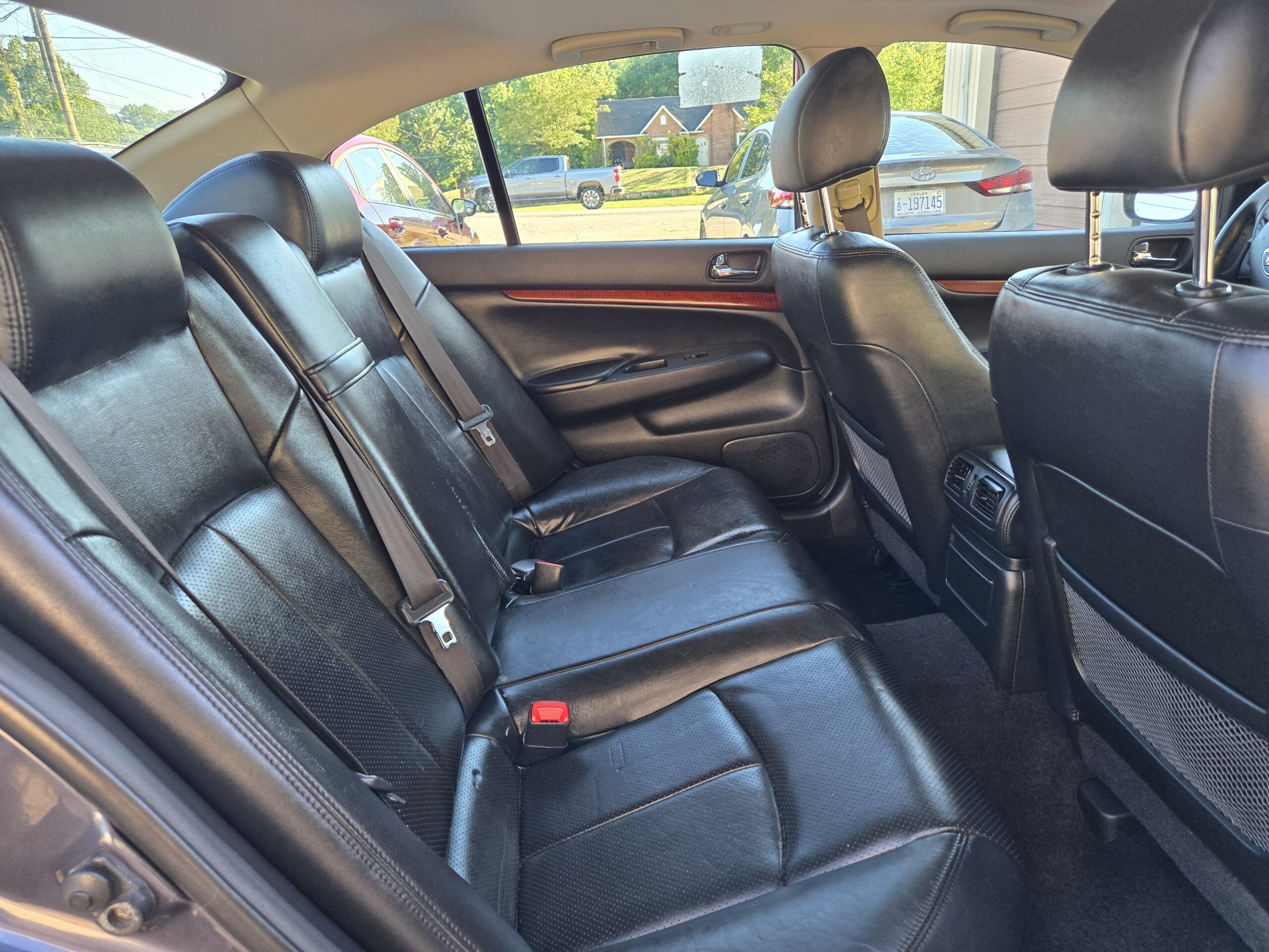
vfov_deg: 58.9
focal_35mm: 23
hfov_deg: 73.9
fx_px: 843
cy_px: 476
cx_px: 634
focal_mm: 5.4
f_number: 1.8
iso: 200
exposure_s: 1/180
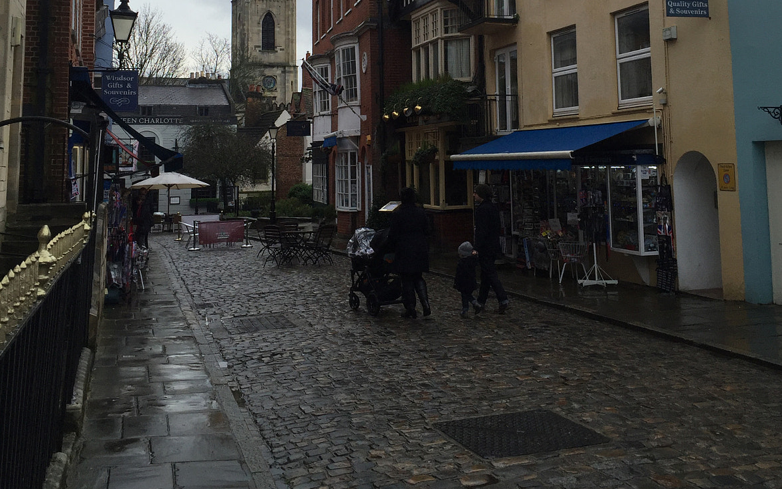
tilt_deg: +4.4
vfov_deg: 29.5
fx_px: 895
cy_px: 63
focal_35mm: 42
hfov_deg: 47.2
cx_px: 389
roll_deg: +1.1
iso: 32
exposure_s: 1/775
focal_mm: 4.15
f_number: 2.2
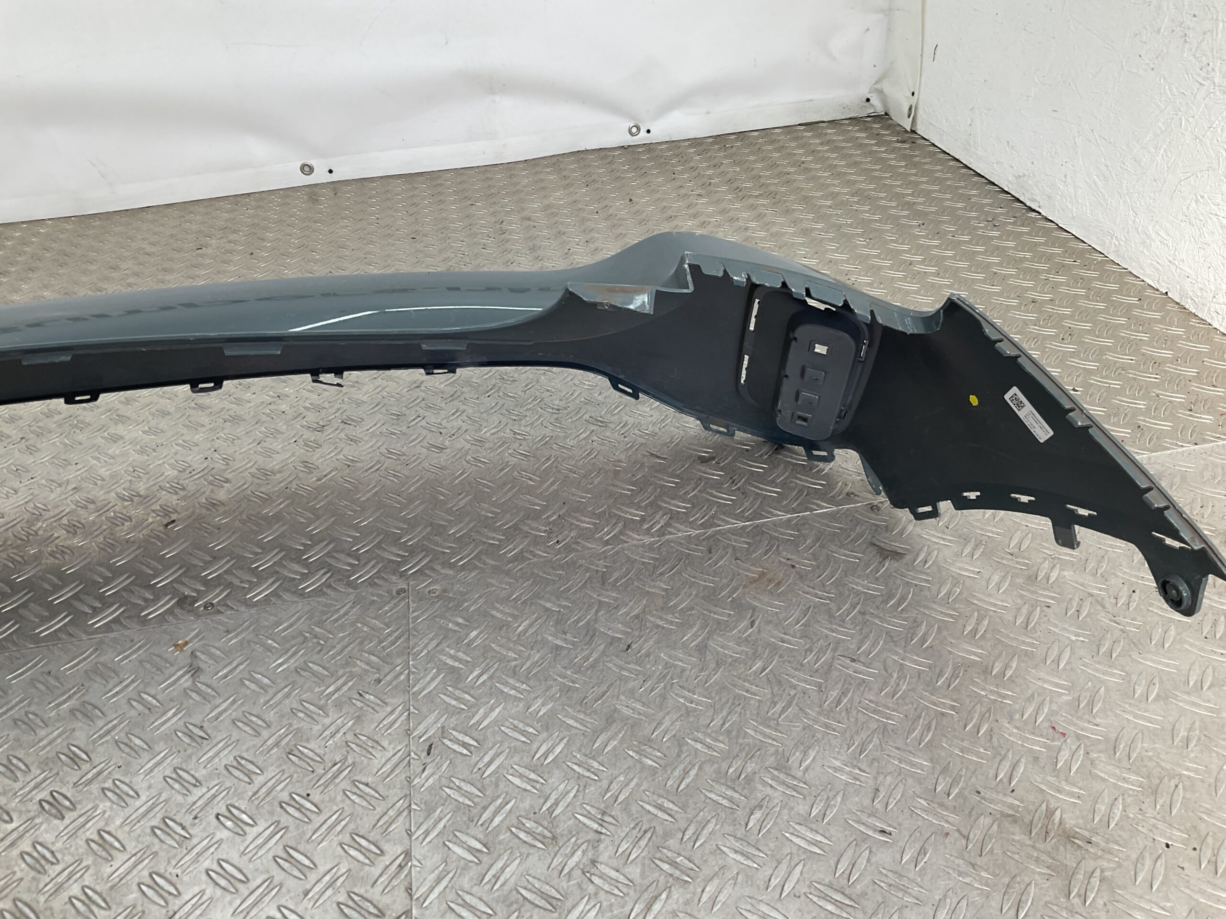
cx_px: 613
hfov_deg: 61.7
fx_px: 1027
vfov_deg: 48.2
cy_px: 460
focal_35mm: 29
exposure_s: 1/132
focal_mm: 3
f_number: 1.8
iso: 16
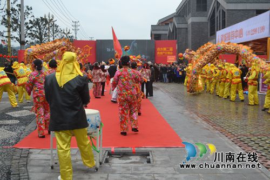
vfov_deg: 30.8
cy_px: 90
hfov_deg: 45.0
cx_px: 135
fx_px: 326
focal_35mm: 44
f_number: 5.6
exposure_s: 1/125
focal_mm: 29
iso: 140
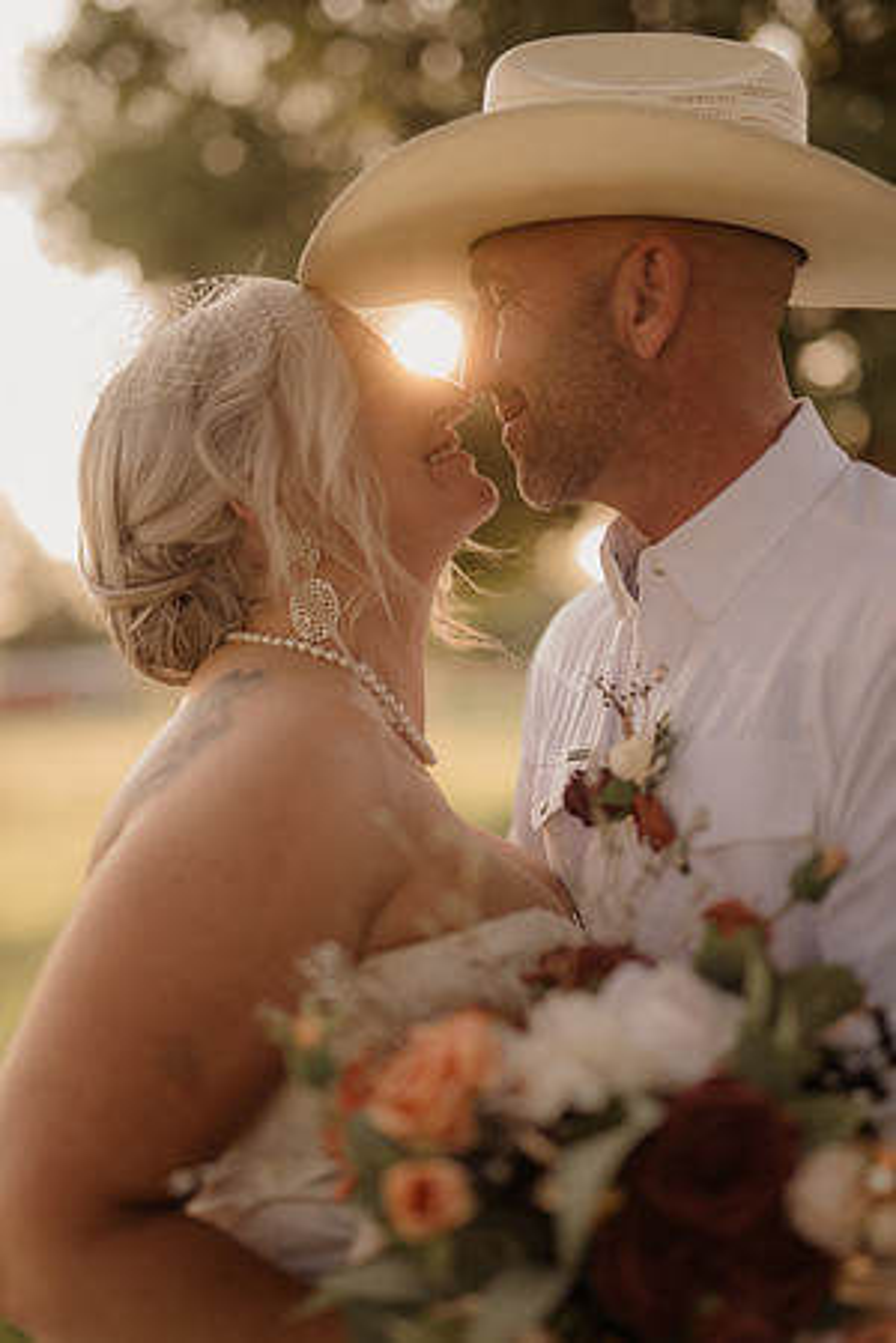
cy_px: 672
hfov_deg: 27.0
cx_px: 448
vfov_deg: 39.6
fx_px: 1867
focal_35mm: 50
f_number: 2.8
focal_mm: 50
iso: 200
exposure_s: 1/640
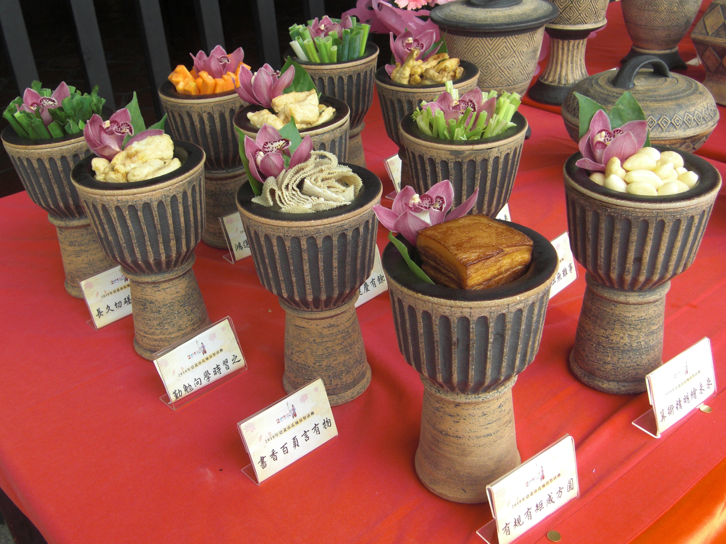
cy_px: 272
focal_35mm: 39
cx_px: 363
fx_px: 818
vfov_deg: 36.8
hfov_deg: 47.9
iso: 100
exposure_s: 1/125
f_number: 3
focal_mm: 6.9
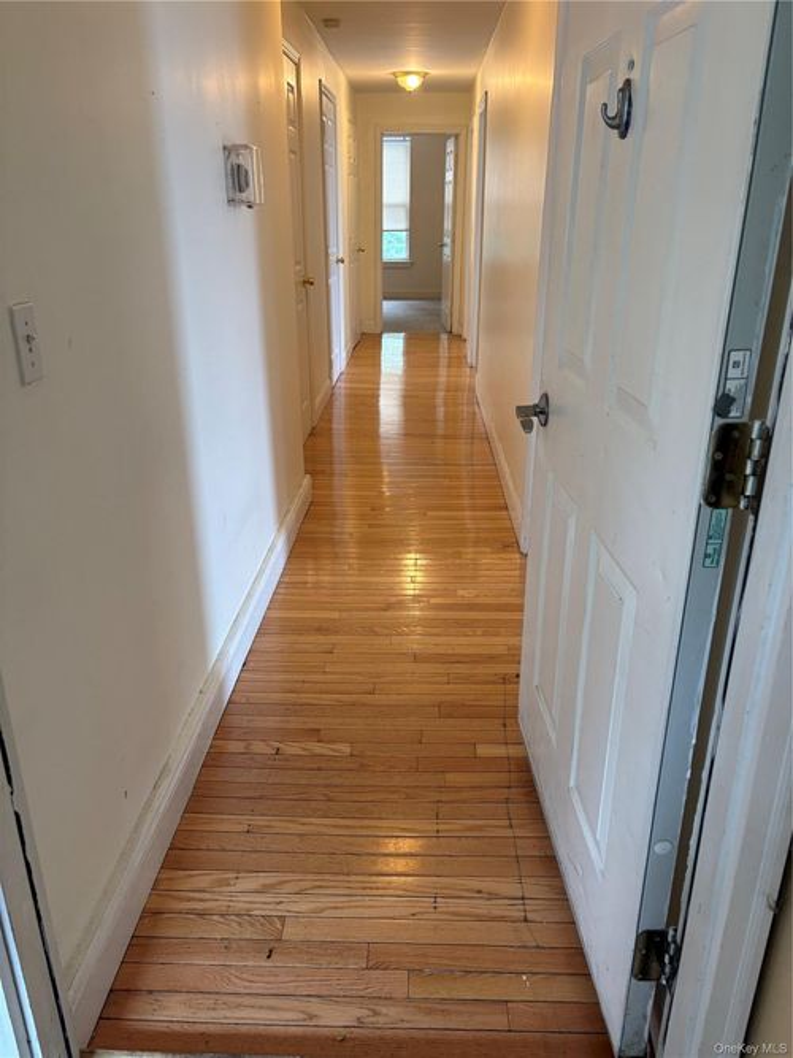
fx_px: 794
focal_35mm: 26
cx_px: 396
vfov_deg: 67.3
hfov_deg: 53.0
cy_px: 529
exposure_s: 1/60
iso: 125
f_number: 1.6
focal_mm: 5.96
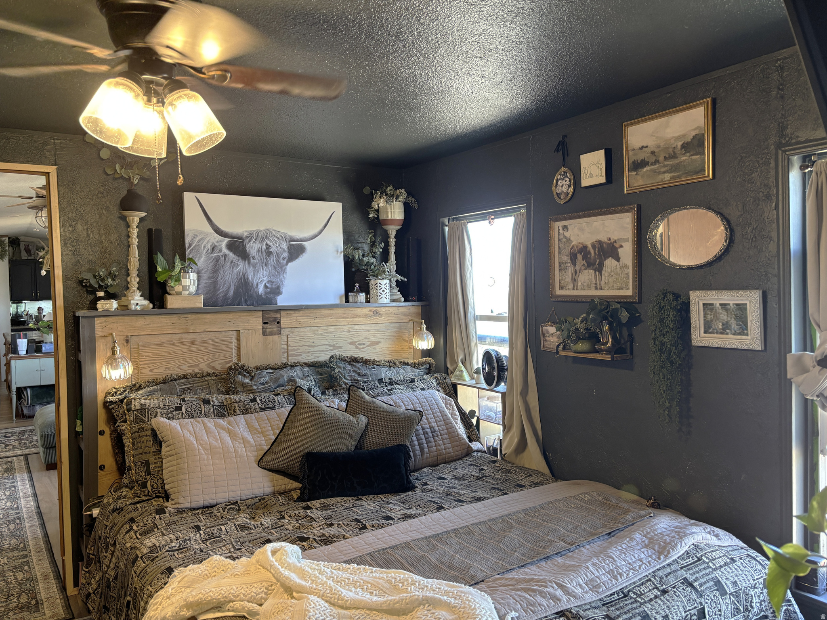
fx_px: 621
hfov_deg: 67.3
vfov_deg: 53.1
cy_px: 310
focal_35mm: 26
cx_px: 414
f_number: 1.6
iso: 200
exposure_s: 1/60
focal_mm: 5.96
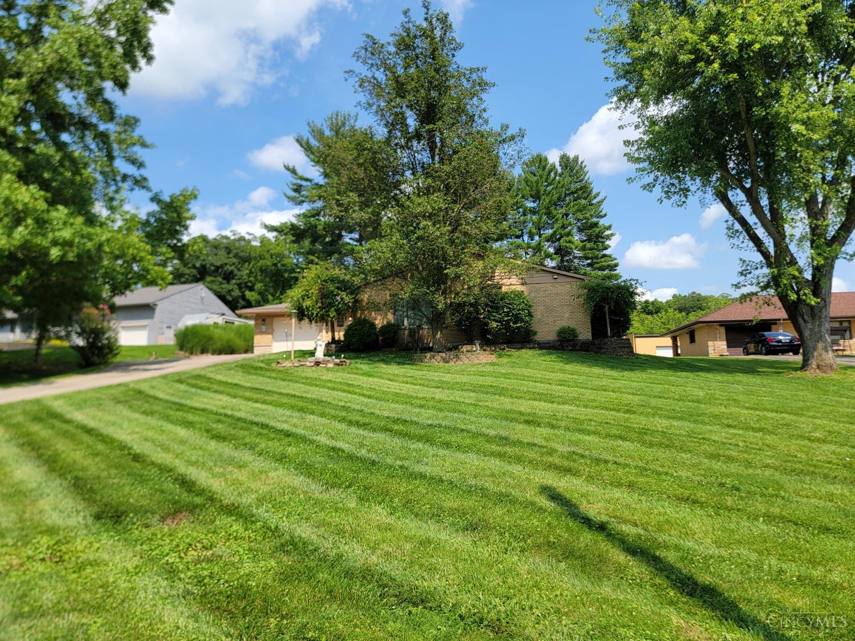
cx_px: 428
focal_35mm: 24
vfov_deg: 56.8
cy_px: 320
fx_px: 593
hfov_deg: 71.6
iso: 16
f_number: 1.8
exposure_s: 1/740
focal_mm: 6.7
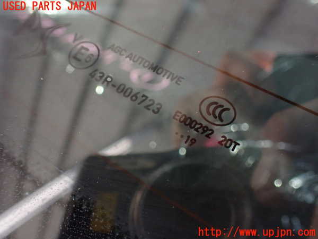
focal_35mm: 30
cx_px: 159
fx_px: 276
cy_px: 120
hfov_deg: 60.0
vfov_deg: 46.8
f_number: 2.3
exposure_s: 1/100
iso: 800
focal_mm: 5.4
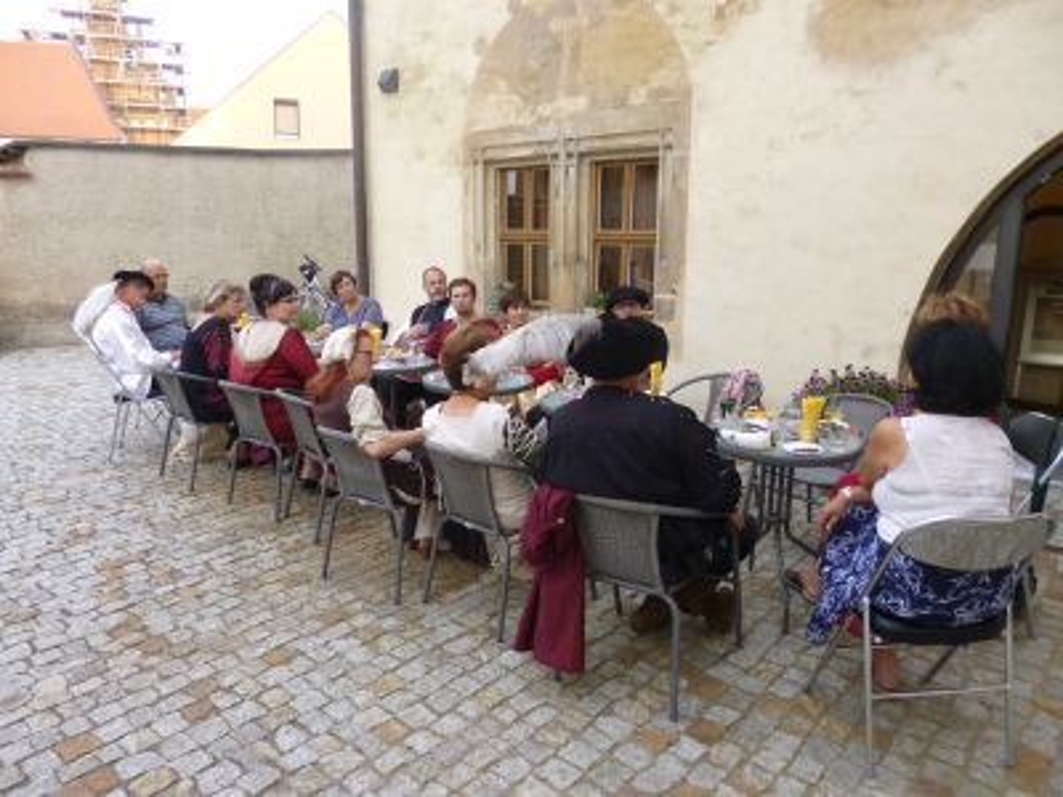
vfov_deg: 56.8
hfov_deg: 71.6
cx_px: 532
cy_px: 398
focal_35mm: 24
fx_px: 737
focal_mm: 4.3
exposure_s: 1/80
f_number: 2.5
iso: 100
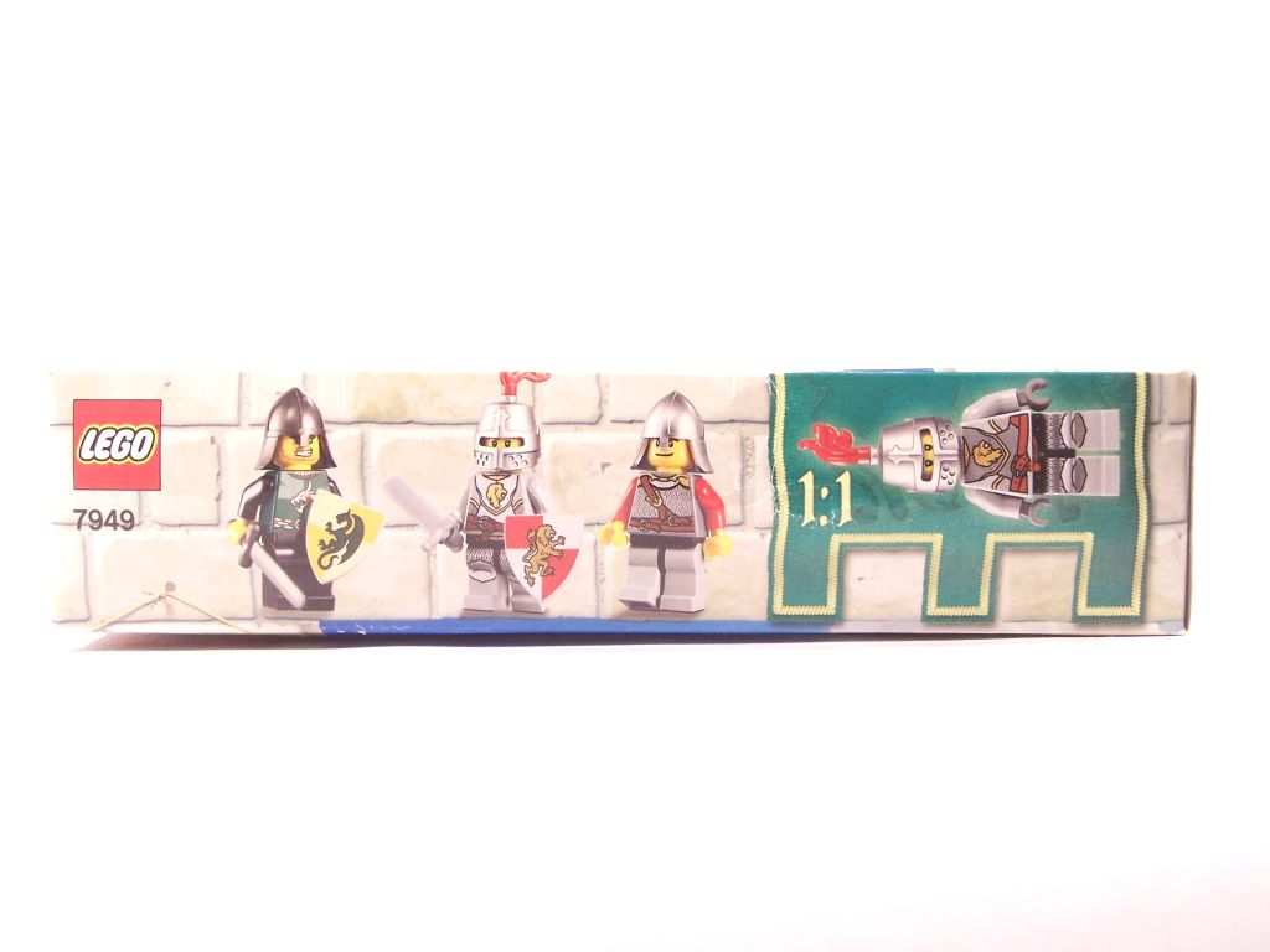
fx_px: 1871
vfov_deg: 28.6
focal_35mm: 51
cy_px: 476
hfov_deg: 37.5
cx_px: 635
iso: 200
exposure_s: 1/20
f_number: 3.6
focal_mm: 8.5
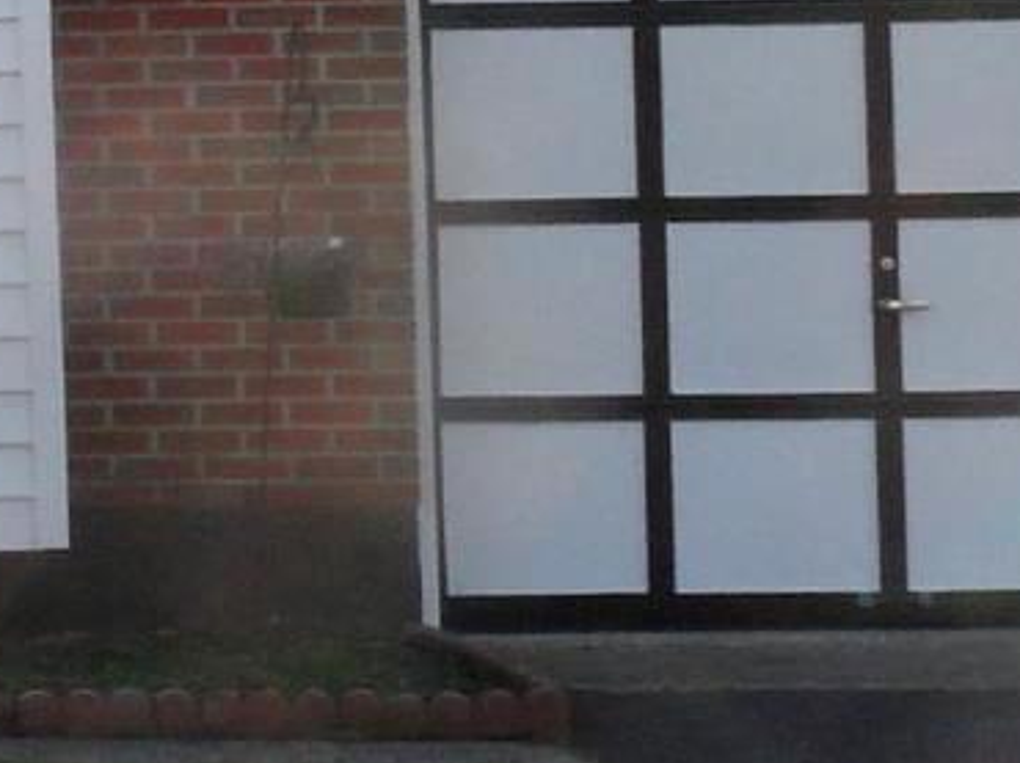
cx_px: -703
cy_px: 14
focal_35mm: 133
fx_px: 3916
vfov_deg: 11.0
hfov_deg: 13.6
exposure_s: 1/180
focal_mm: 3.9
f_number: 4.6
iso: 80
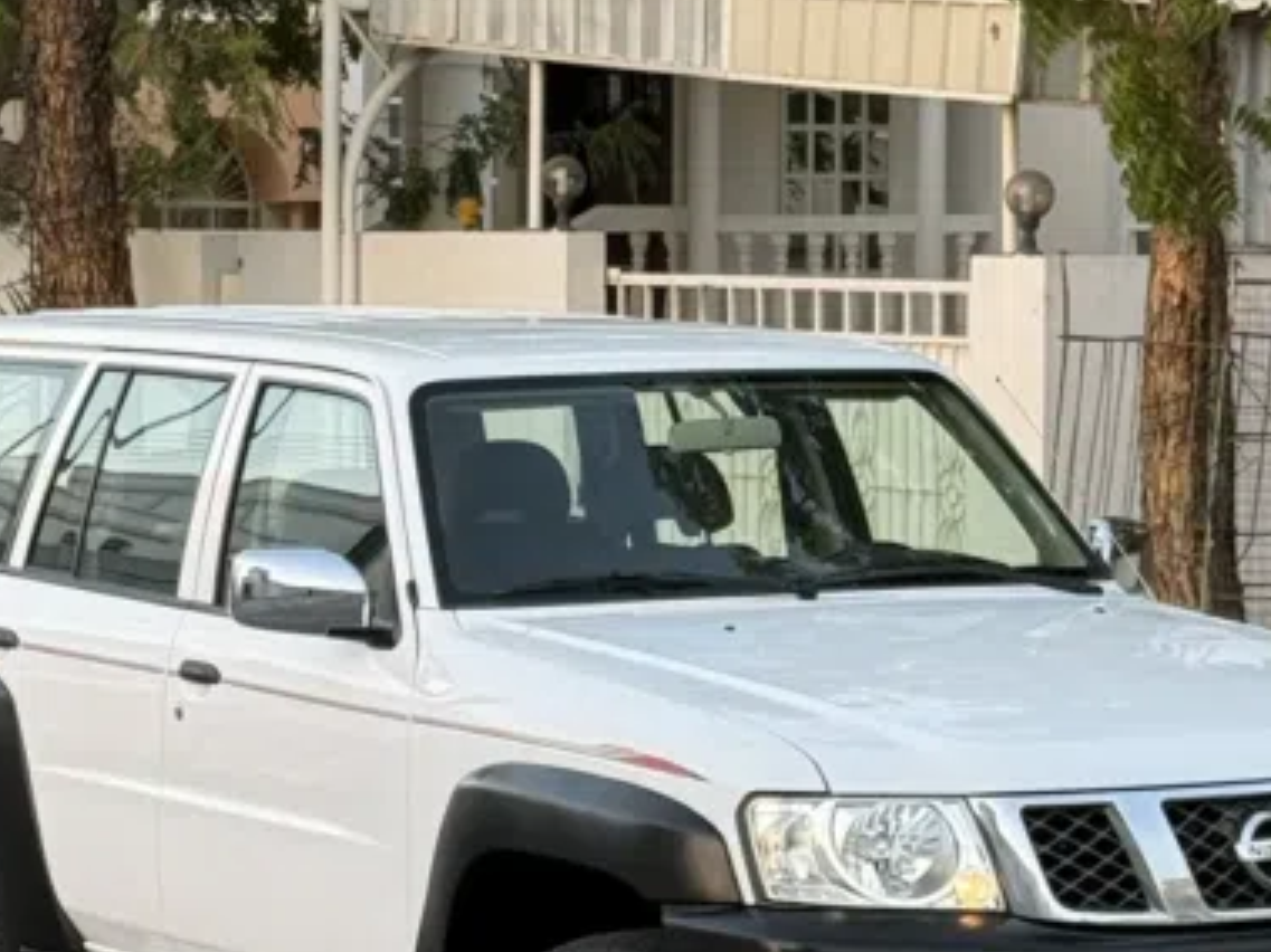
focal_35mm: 81
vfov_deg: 18.2
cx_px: 701
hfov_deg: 24.1
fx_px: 2973
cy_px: 442
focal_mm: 6.76
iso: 50
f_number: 1.78
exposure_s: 1/134
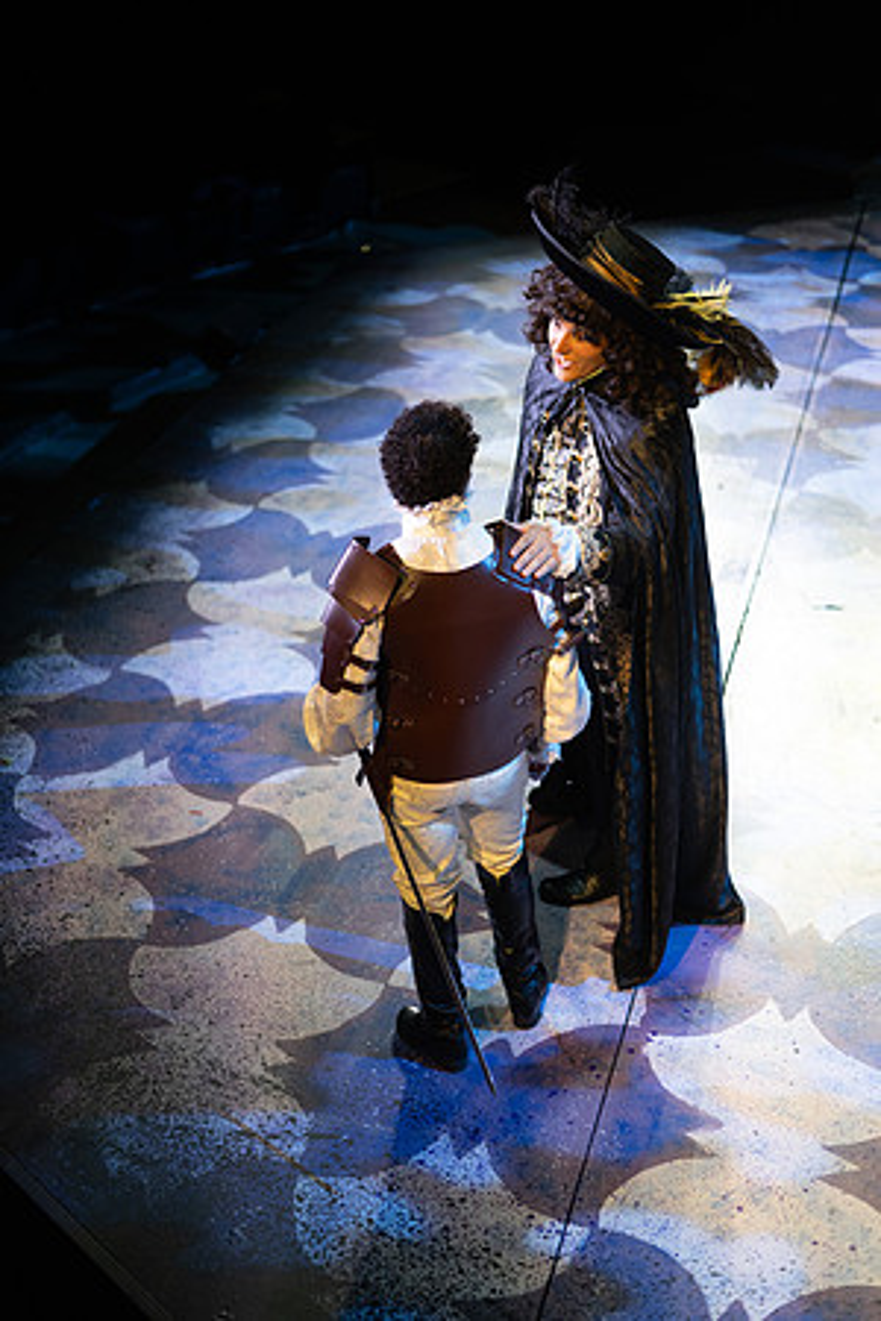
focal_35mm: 50
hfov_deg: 27.0
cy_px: 660
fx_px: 1835
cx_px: 440
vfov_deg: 39.6
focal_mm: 50
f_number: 1.8
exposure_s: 1/500
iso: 800
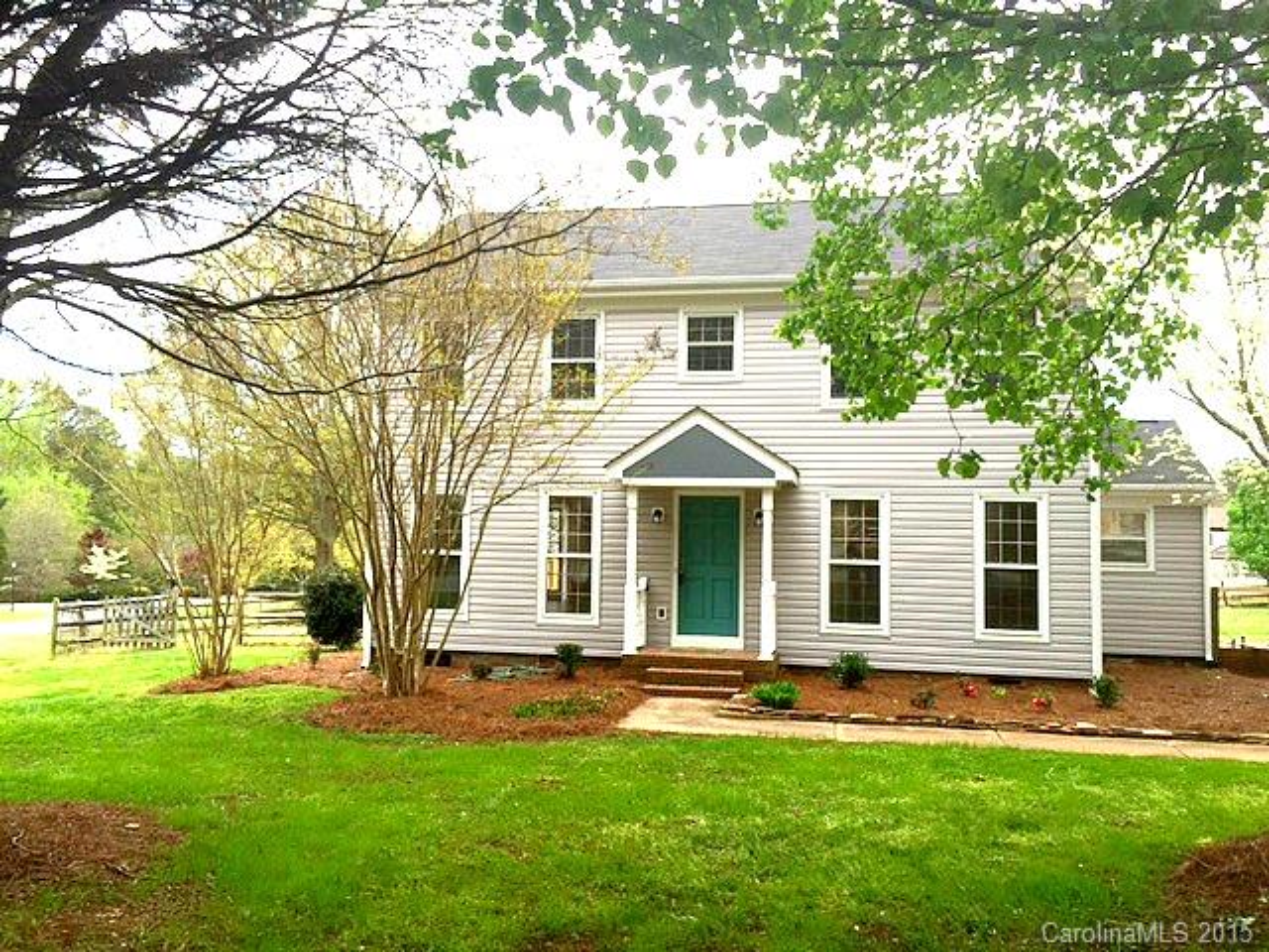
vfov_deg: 48.2
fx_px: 1063
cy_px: 476
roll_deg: -1.3
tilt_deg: +2.8
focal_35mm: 29
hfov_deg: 61.7
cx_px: 634
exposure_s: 1/284
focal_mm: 4.15
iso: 32
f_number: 2.2
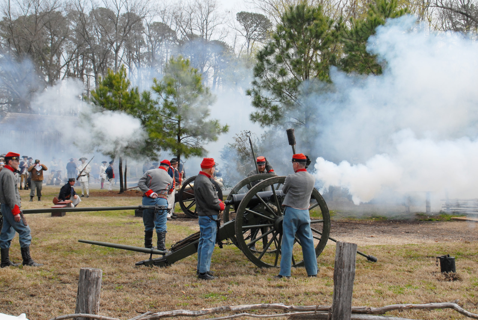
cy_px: 160
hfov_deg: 41.1
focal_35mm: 48
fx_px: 638
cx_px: 239
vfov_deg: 28.2
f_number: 11
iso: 400
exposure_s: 1/500
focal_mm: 32
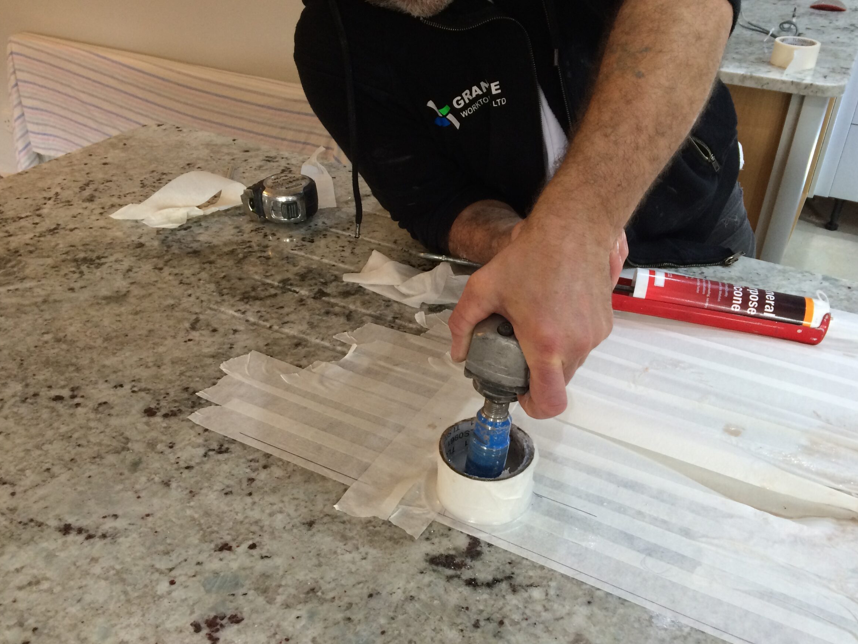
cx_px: 453
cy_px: 338
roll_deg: -1.2
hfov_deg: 56.8
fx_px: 793
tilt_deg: -34.7
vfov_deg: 44.1
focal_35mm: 32
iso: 125
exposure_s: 1/33
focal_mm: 4.15
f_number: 2.2
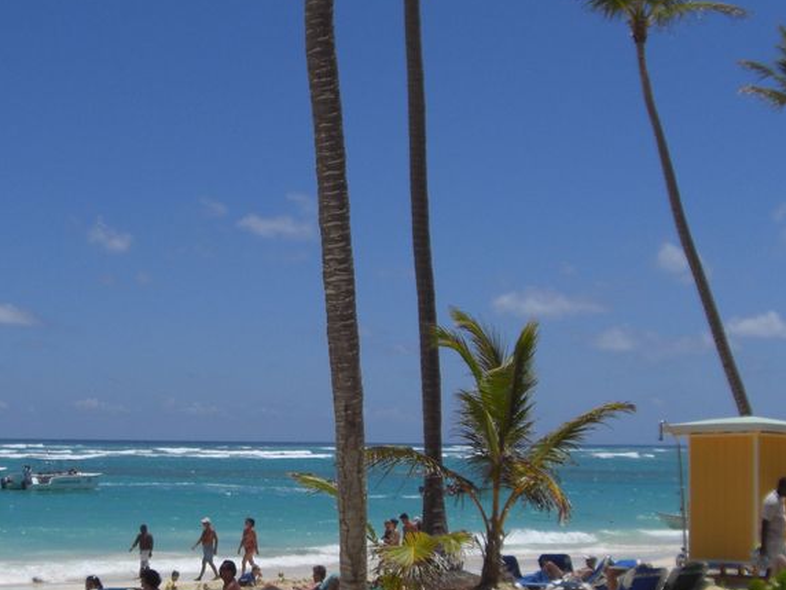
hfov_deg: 28.3
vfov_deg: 21.6
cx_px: 240
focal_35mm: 68
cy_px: 334
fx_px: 1544
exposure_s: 1/400
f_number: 8
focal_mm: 6.2
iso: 64
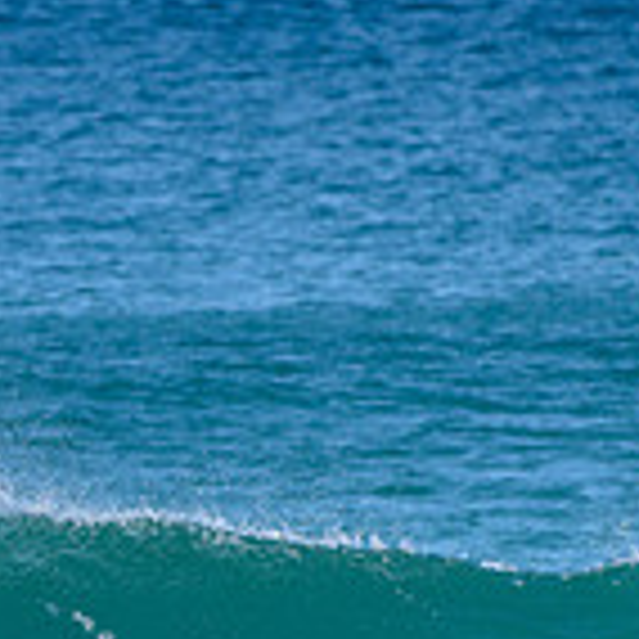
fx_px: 36277
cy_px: 817
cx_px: -112
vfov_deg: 1.0
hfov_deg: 1.0
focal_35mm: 1737
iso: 180
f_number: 5.6
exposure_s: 1/2000
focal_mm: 500
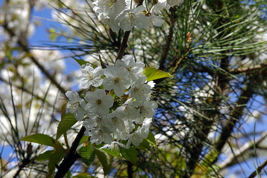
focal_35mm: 152
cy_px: 85
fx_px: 1127
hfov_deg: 13.5
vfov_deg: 9.0
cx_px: 135
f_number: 9.5
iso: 200
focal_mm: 78
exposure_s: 1/250
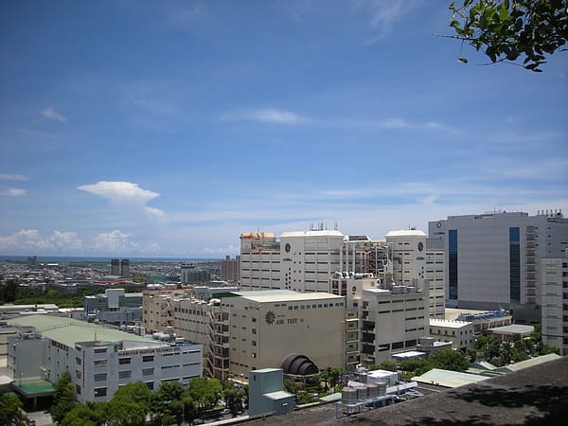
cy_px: 213
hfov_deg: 52.6
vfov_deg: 40.7
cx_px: 284
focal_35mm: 35
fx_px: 574
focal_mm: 5.7
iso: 64
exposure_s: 1/387
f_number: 5.7
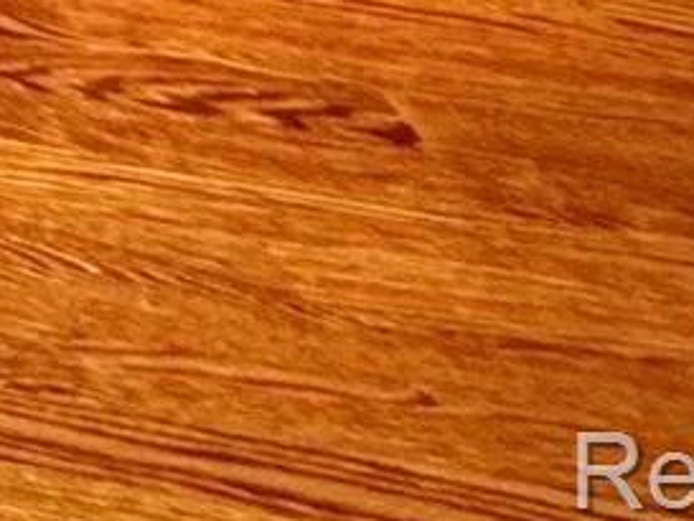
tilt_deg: -5.0
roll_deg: +0.9
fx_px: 2106
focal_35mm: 105
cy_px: -1405
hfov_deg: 10.6
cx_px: -1528
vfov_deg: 8.7
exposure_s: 1/60
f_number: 2.2
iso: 250
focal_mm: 2.22
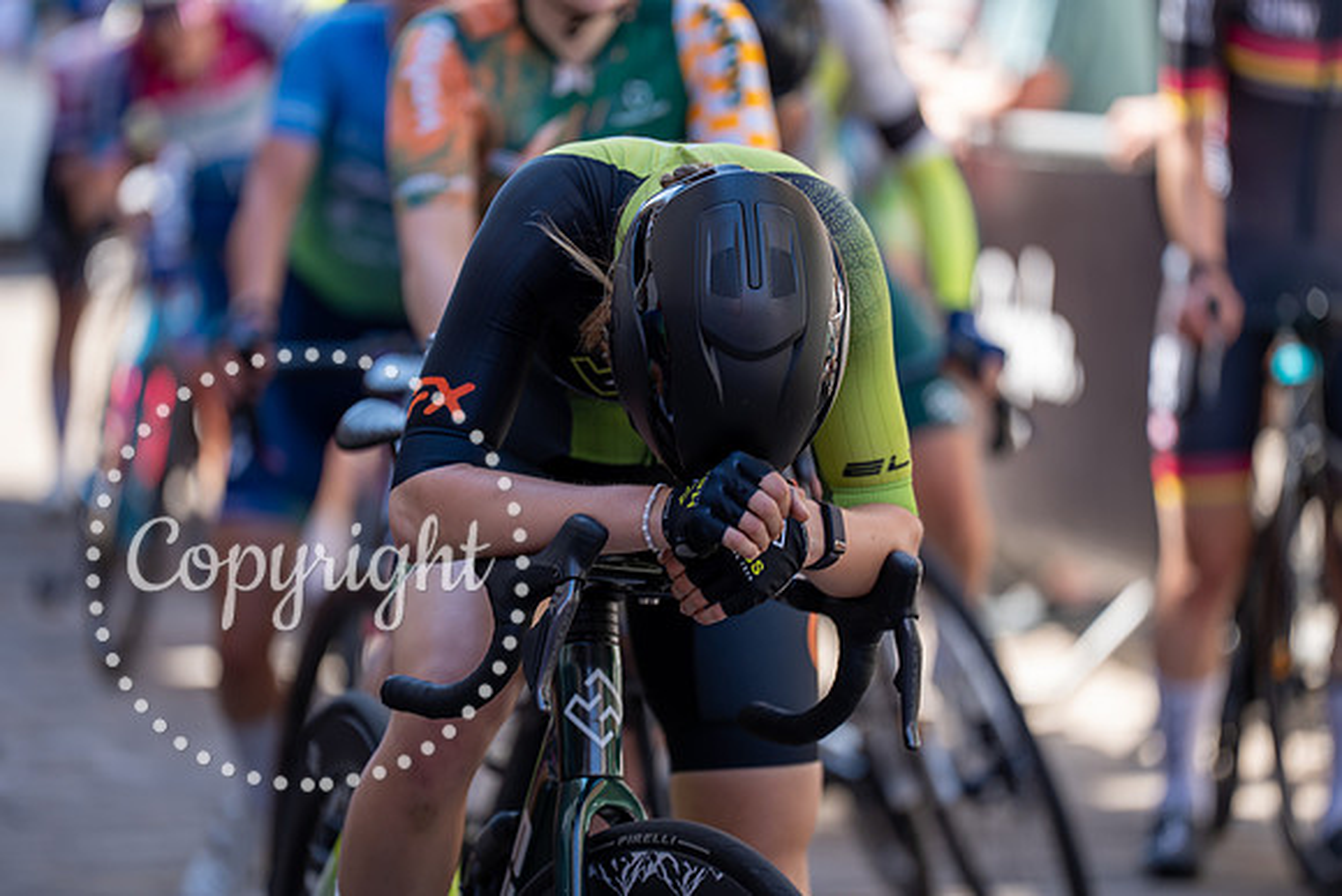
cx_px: 671
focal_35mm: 197
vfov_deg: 7.0
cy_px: 448
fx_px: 7345
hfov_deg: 10.4
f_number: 2.8
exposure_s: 1/250
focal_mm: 197
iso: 100
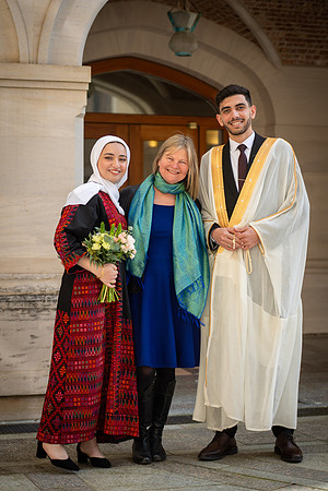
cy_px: 246
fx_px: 1121
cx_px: 164
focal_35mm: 82
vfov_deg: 24.8
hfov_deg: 16.7
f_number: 2.8
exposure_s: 1/1000
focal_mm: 82
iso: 100
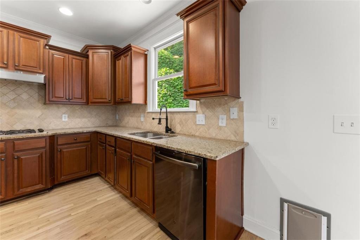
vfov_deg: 81.2
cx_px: 180
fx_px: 140
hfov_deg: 104.2
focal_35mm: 14
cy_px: 120
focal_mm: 14
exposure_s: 1/10
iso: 800
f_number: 7.1
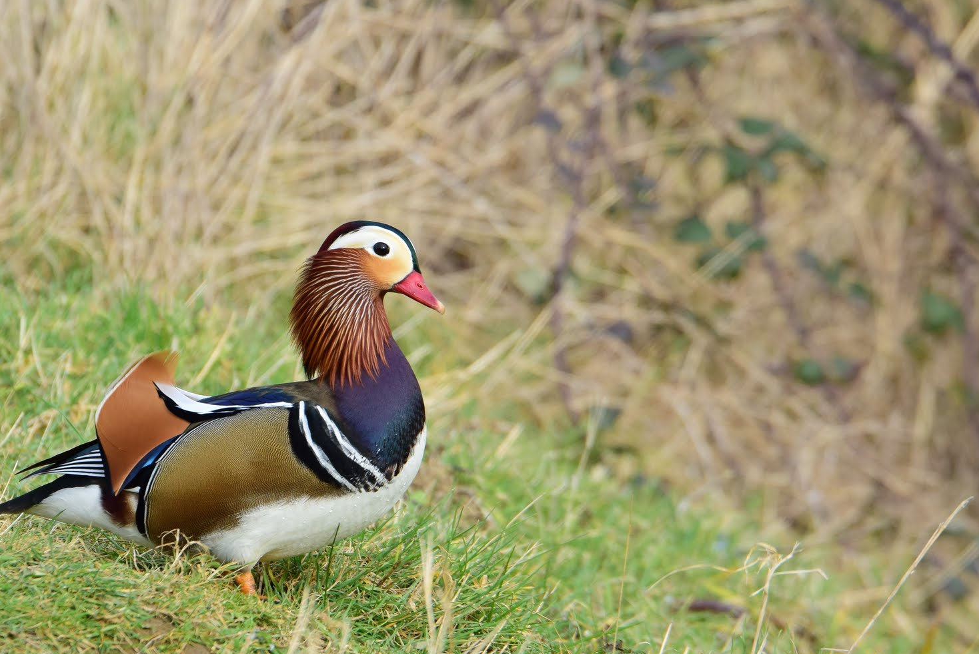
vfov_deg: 4.2
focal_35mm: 327
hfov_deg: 6.3
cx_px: 479
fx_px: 8896
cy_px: 355
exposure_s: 1/640
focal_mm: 200
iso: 200
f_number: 5.6
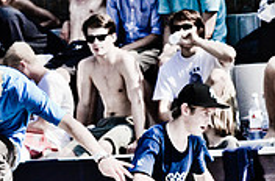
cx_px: 122
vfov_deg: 2.6
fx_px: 3955
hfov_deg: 4.0
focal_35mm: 520
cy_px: 262
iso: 500
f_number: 4
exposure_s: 1/4000
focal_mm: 105
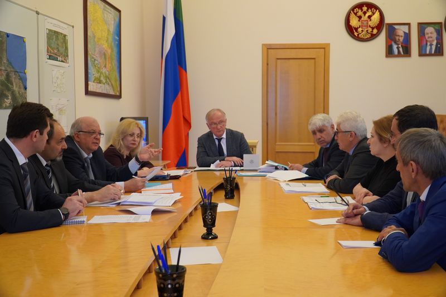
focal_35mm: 39
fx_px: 483
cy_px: 148
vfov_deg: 34.2
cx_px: 223
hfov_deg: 49.6
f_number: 4
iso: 1600
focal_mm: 26
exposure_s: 1/160
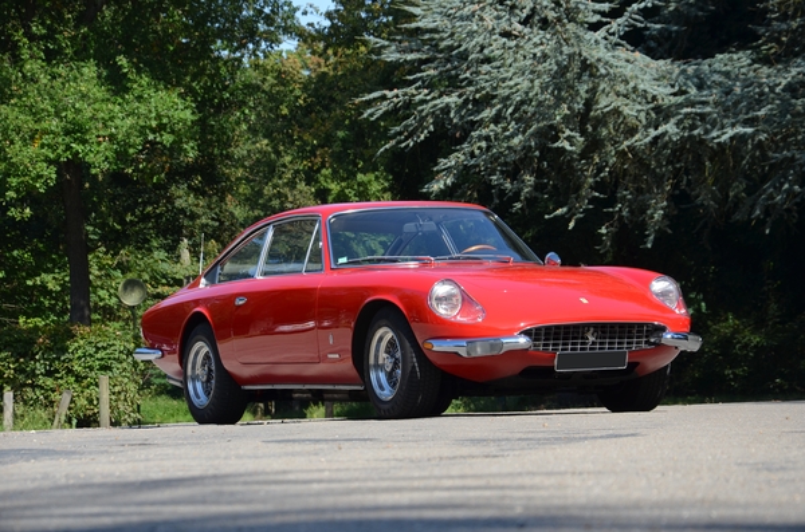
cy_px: 266
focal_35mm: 158
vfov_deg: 8.7
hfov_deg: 13.1
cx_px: 402
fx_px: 3513
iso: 160
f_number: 8
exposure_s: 1/250
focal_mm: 105
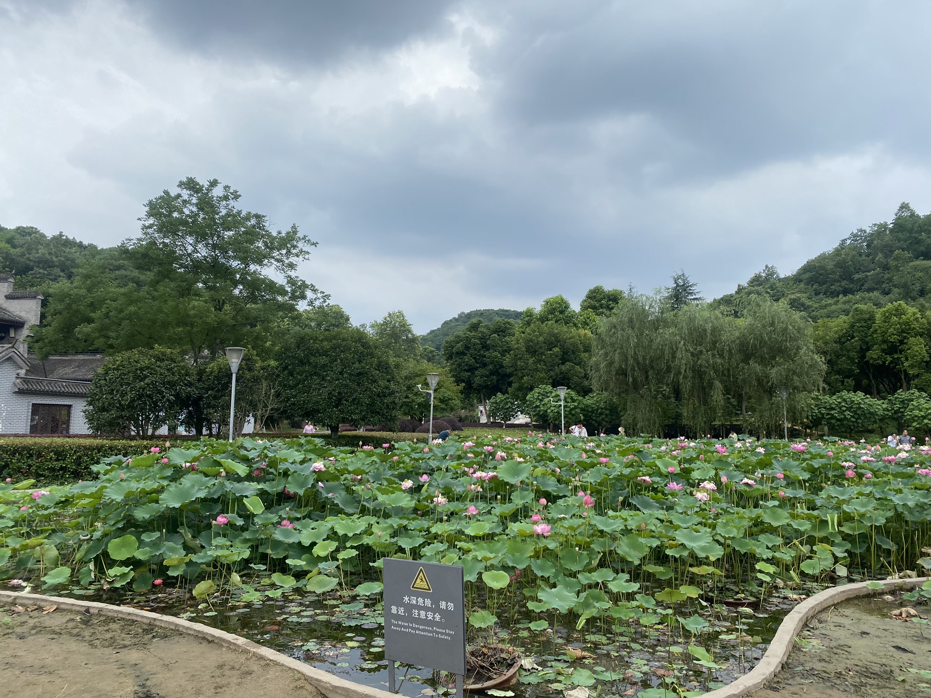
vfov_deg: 53.1
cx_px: 466
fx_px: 699
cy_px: 349
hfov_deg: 67.3
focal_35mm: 26
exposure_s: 1/839
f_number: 1.8
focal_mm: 4.25
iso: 32
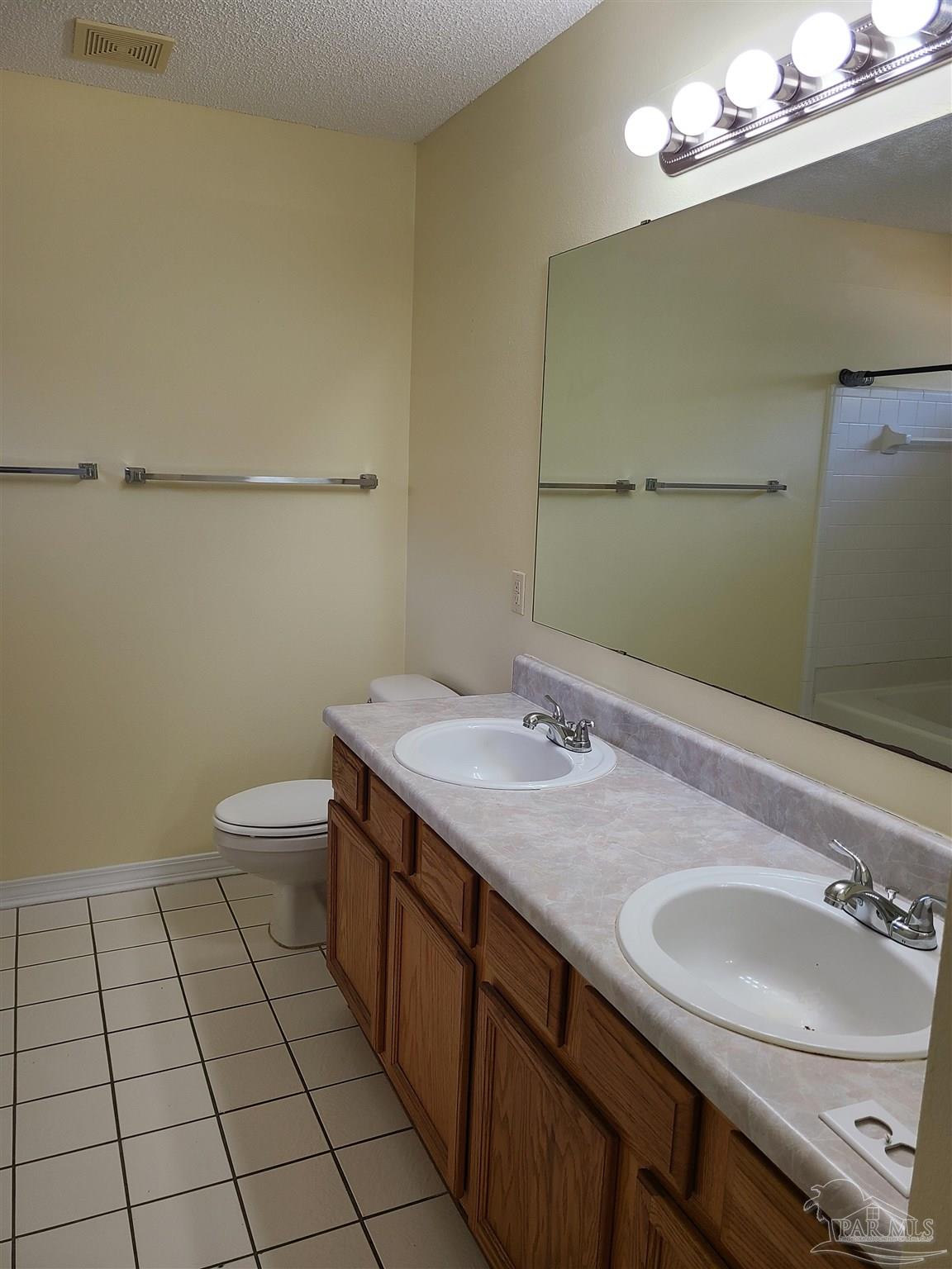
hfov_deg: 53.1
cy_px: 634
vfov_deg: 67.3
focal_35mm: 26
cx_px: 476
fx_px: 953
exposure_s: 1/120
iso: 64
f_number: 1.8
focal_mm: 5.4
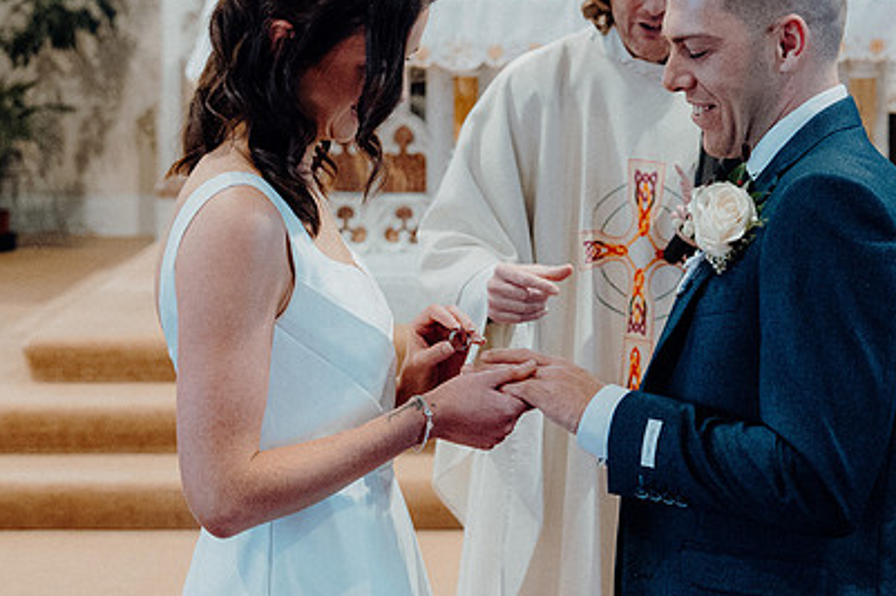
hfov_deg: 21.0
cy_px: 278
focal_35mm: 97
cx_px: 552
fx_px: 2413
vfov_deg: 14.1
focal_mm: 45
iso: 4000
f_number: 3.5
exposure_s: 1/160
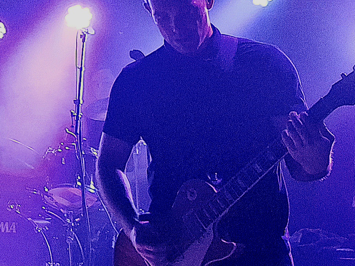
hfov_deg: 18.2
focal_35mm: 96
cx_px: -174
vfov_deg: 15.2
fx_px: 985
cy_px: 18
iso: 2000
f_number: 1.8
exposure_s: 1/100
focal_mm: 5.4
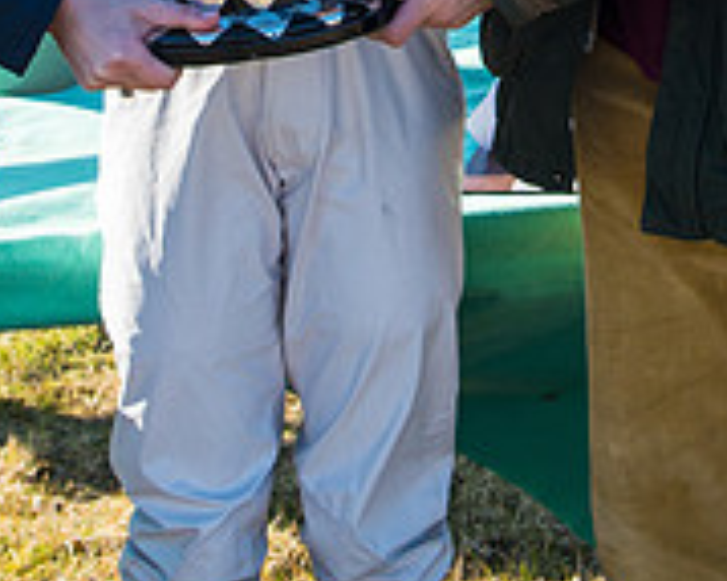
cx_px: 316
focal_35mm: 176
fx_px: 3785
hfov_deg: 11.0
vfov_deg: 8.6
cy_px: -322
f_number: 5
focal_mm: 44
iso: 125
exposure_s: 1/250
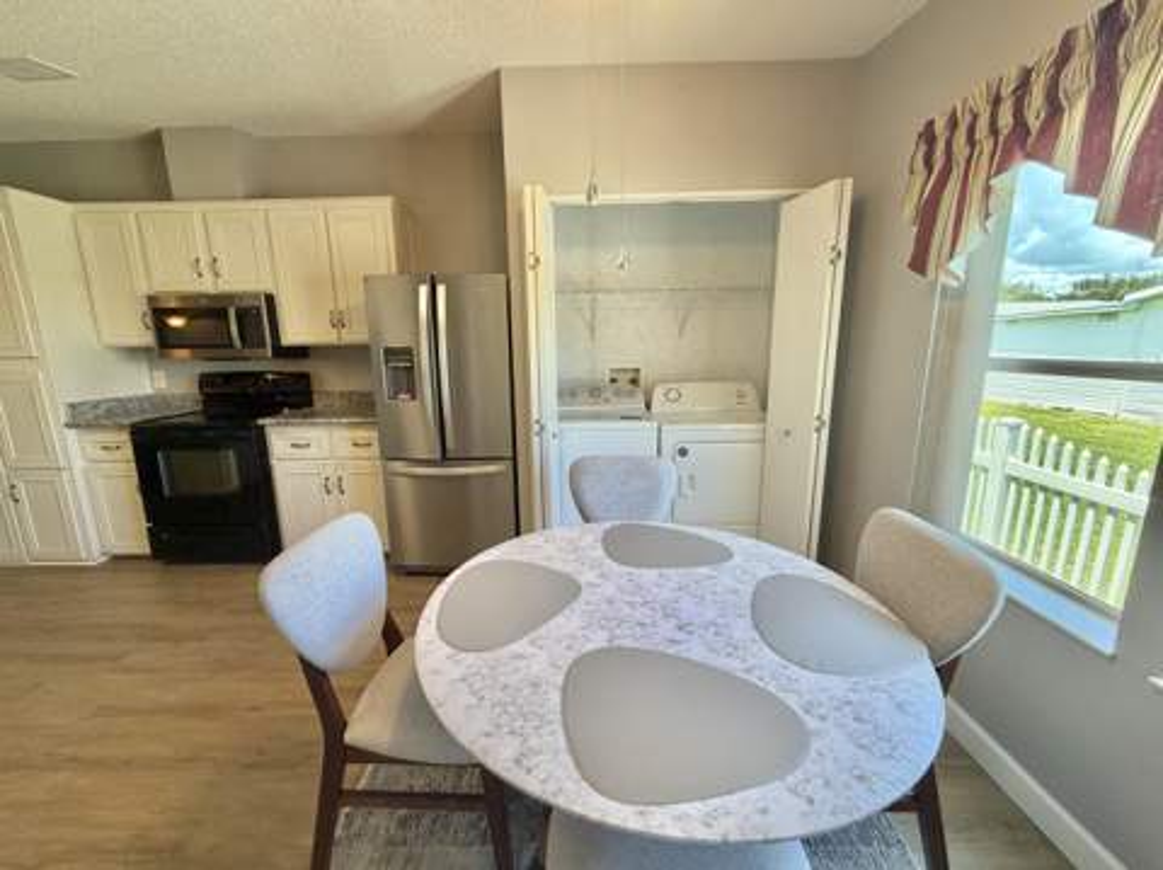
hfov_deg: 102.1
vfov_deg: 85.6
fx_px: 470
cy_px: 435
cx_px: 582
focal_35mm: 14
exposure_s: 1/120
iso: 160
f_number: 2.2
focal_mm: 2.22
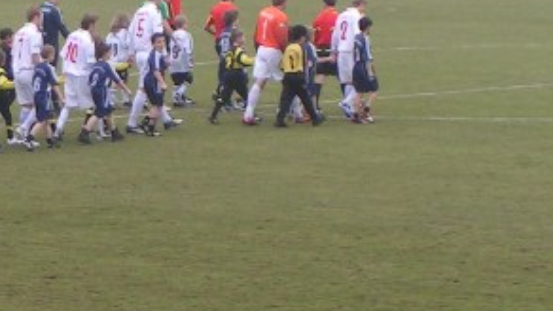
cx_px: -169
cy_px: 25
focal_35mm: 310
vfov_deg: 3.9
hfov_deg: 6.9
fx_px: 4544
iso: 50
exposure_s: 1/125
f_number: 4.5
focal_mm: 15.9
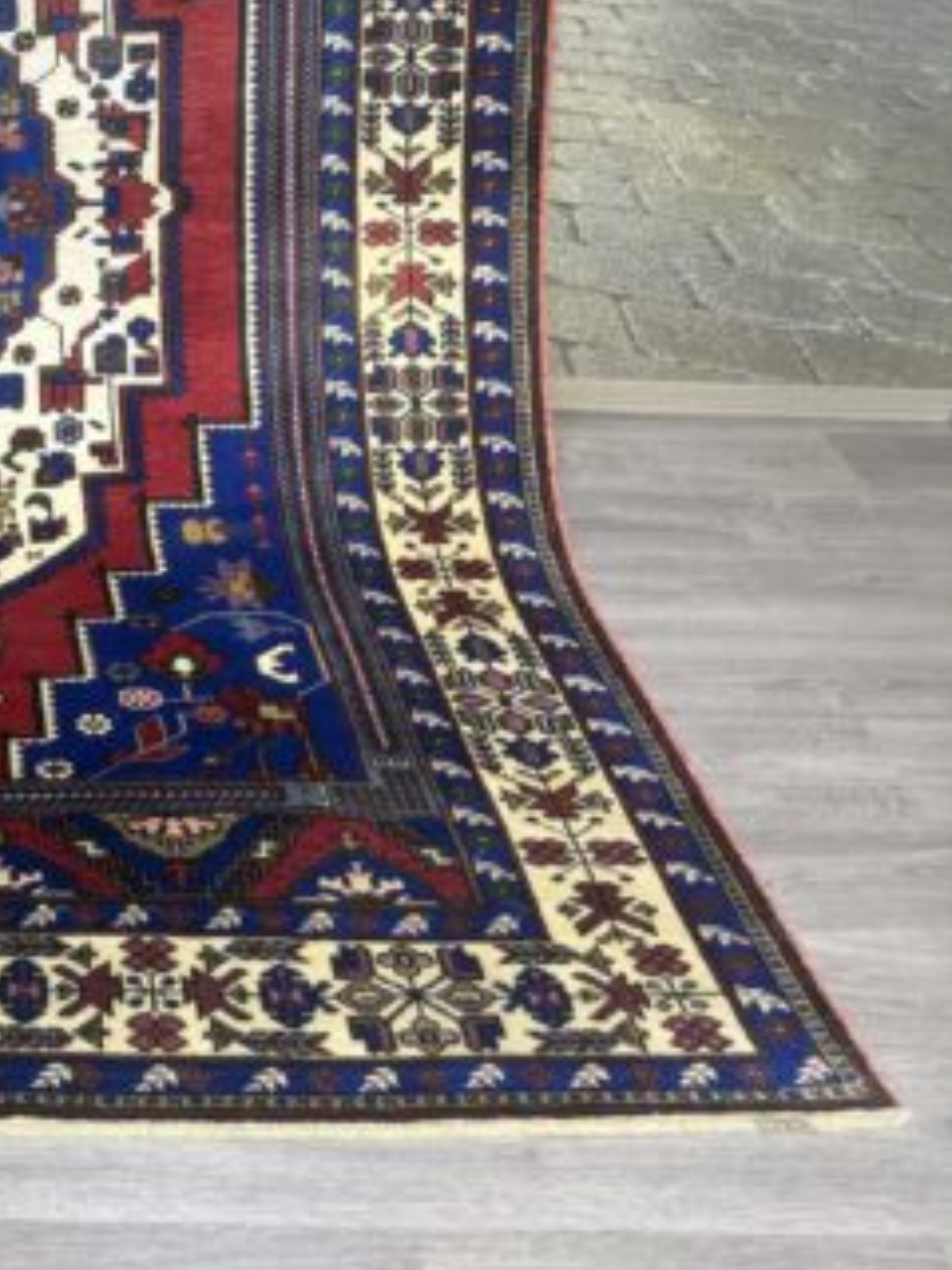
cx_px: -32
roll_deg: -0.8
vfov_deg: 36.7
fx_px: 1833
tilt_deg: -22.7
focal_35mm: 50
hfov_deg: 27.2
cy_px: 236
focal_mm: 6.76
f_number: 1.78
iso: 100
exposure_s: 1/100
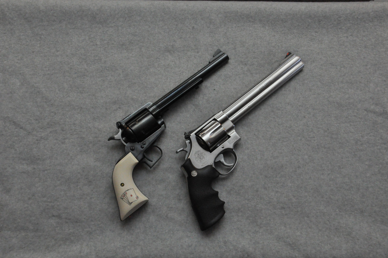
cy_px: 129
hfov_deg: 49.6
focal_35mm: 39
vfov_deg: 34.1
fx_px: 420
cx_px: 194
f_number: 8
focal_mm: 26
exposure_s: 1/60
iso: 3200
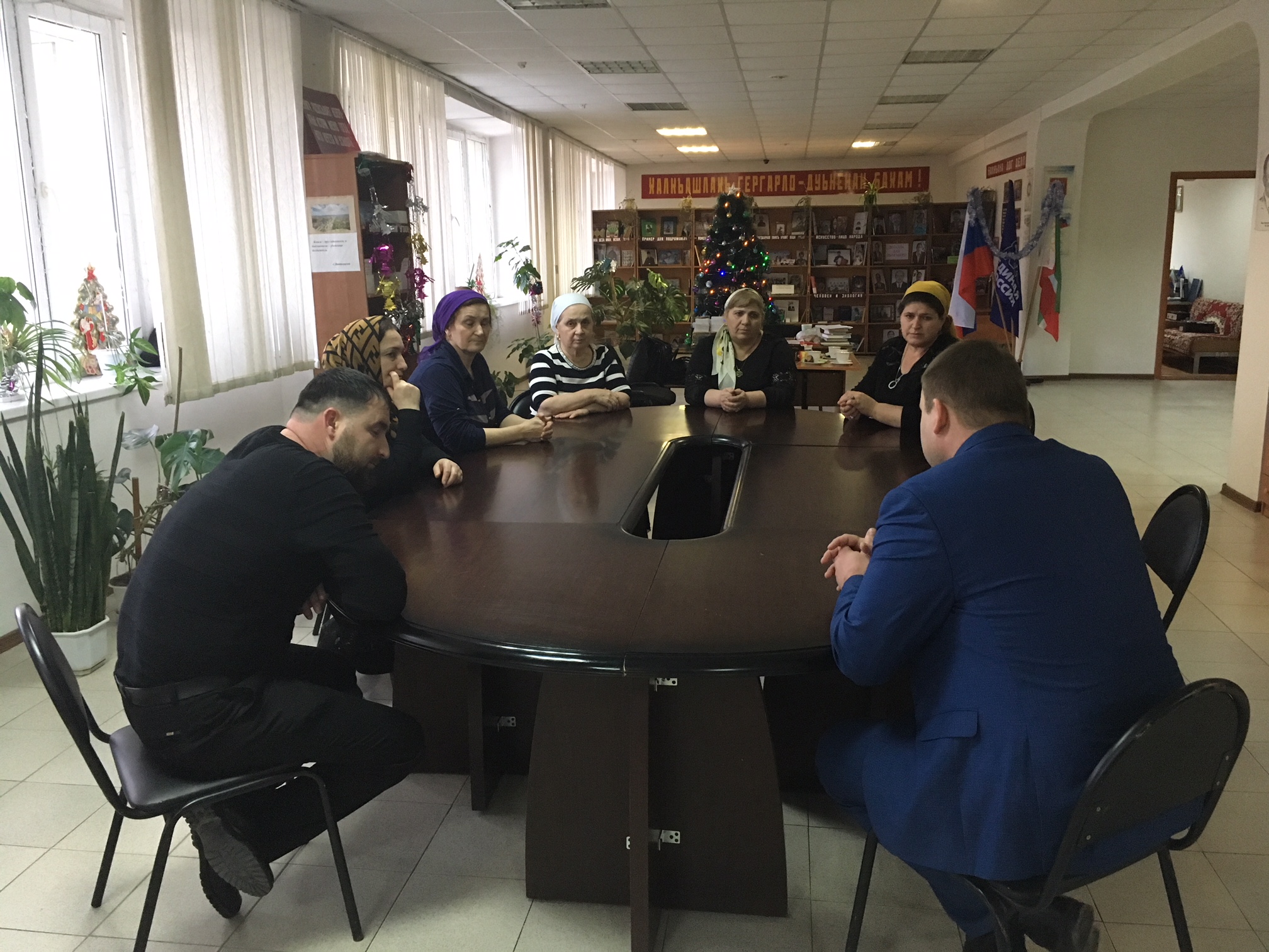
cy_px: 476
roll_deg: +1.4
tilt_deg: -11.9
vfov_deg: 48.2
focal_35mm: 29
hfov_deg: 61.7
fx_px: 1063
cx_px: 634
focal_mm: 4.15
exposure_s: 1/25
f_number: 2.2
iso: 200
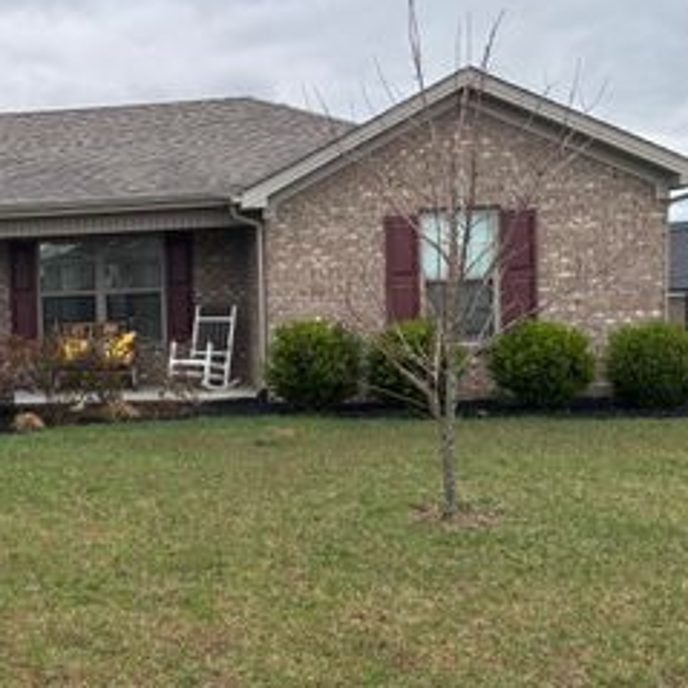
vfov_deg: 35.3
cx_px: 23
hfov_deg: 32.9
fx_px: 1079
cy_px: 367
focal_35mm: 48
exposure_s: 1/747
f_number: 1.6
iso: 50
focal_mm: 5.96
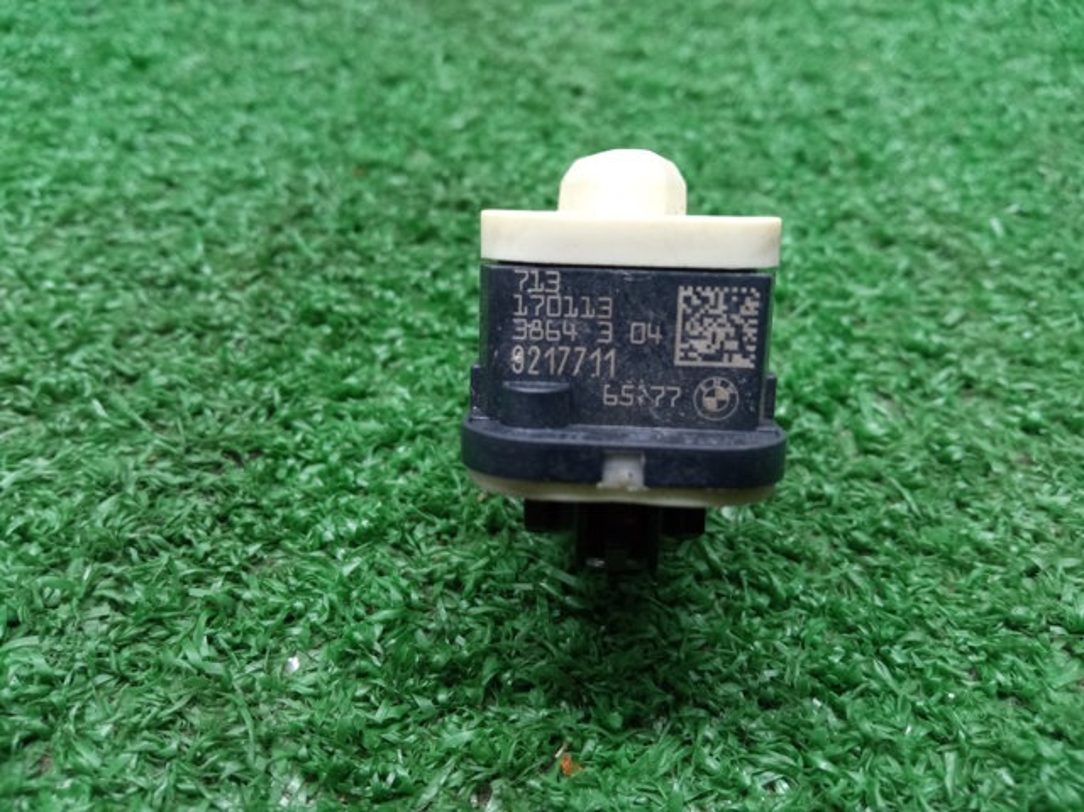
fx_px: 845
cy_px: 406
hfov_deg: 65.4
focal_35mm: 27
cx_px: 542
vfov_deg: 51.3
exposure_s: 1/25
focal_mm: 3.79
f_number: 2.2
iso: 389
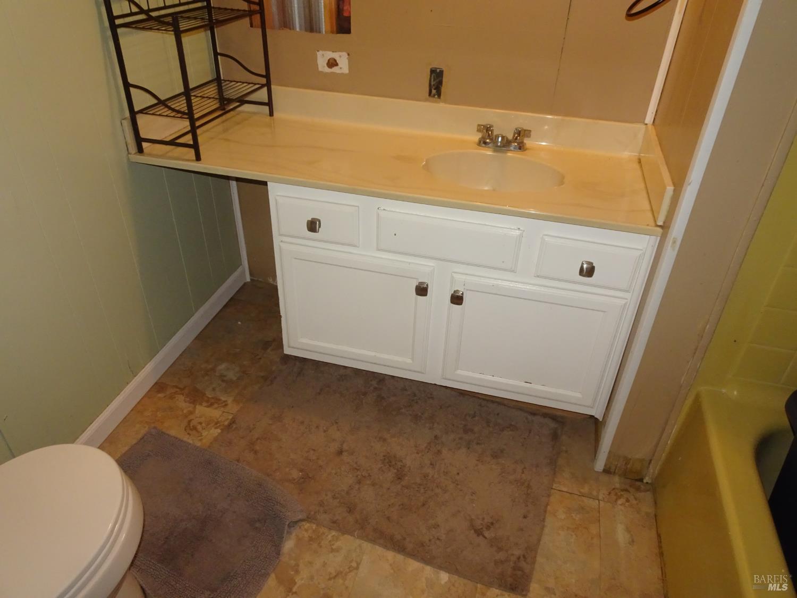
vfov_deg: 56.8
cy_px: 299
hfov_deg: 71.6
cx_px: 398
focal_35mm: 24
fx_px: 553
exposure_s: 1/30
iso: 400
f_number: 3.5
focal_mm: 4.1
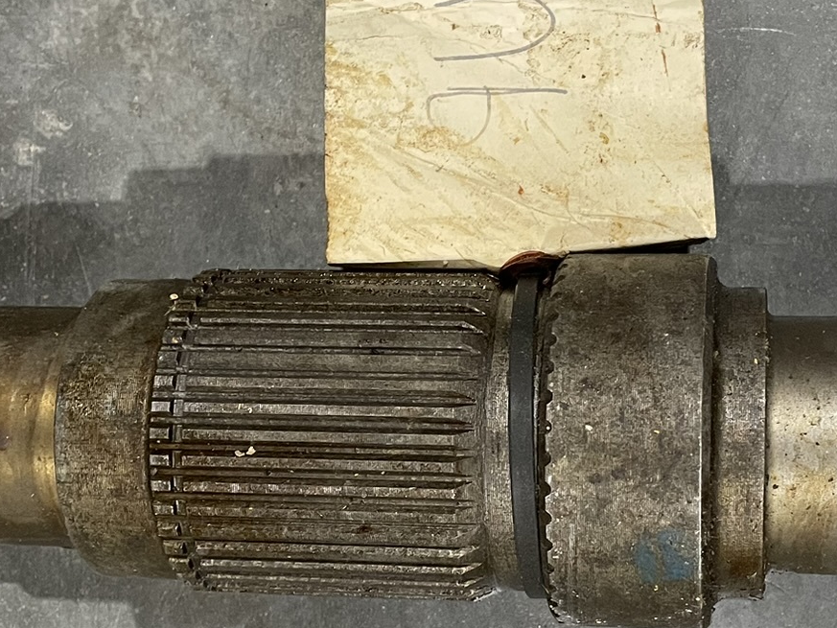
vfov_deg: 24.0
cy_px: 393
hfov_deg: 31.6
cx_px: 487
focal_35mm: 61
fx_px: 1475
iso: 320
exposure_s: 1/60
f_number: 1.6
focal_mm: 4.2
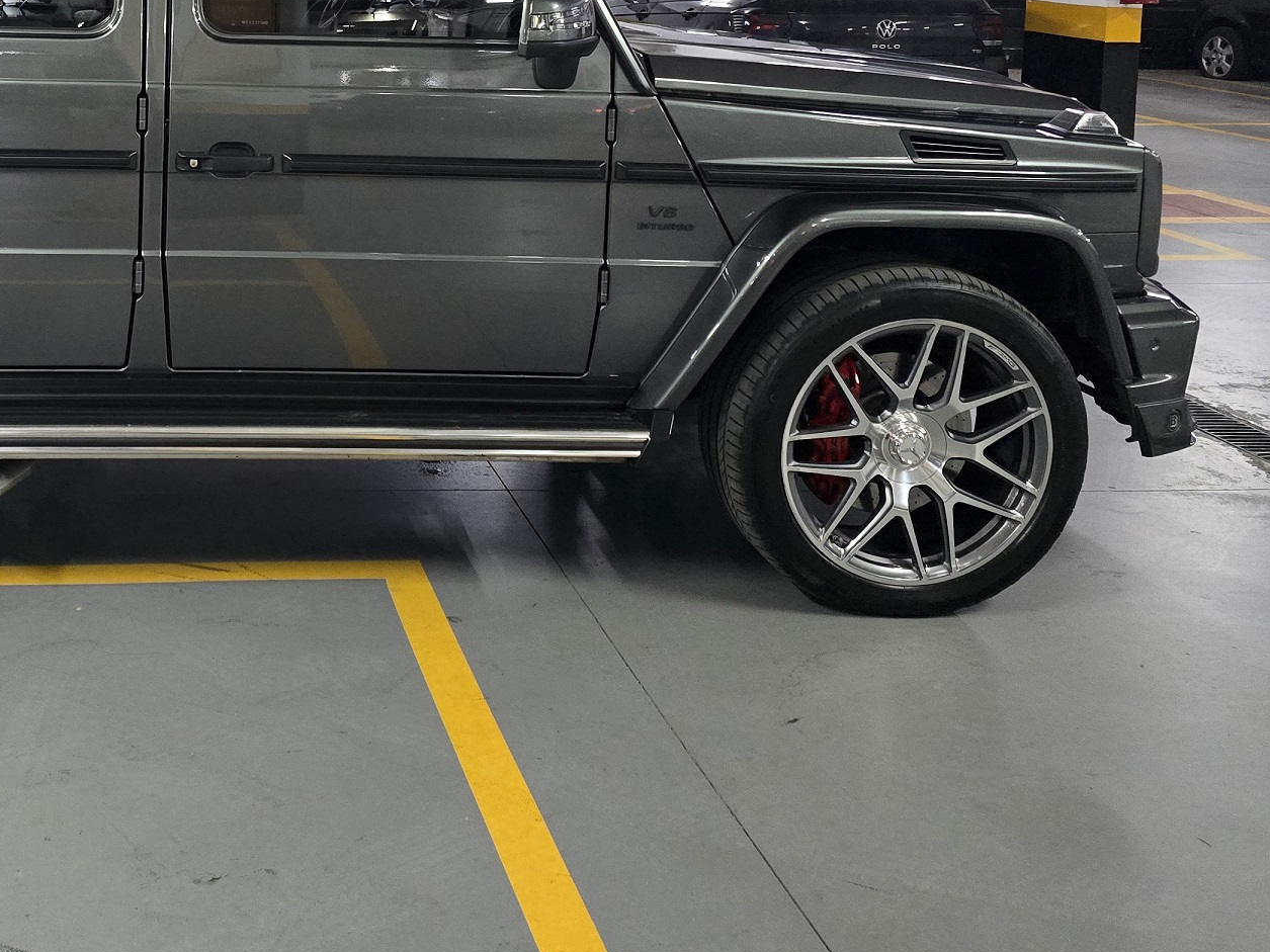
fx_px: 1614
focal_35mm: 44
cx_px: 219
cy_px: 63
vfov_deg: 31.1
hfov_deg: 40.8
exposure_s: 1/60
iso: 1600
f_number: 1.7
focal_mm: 6.3
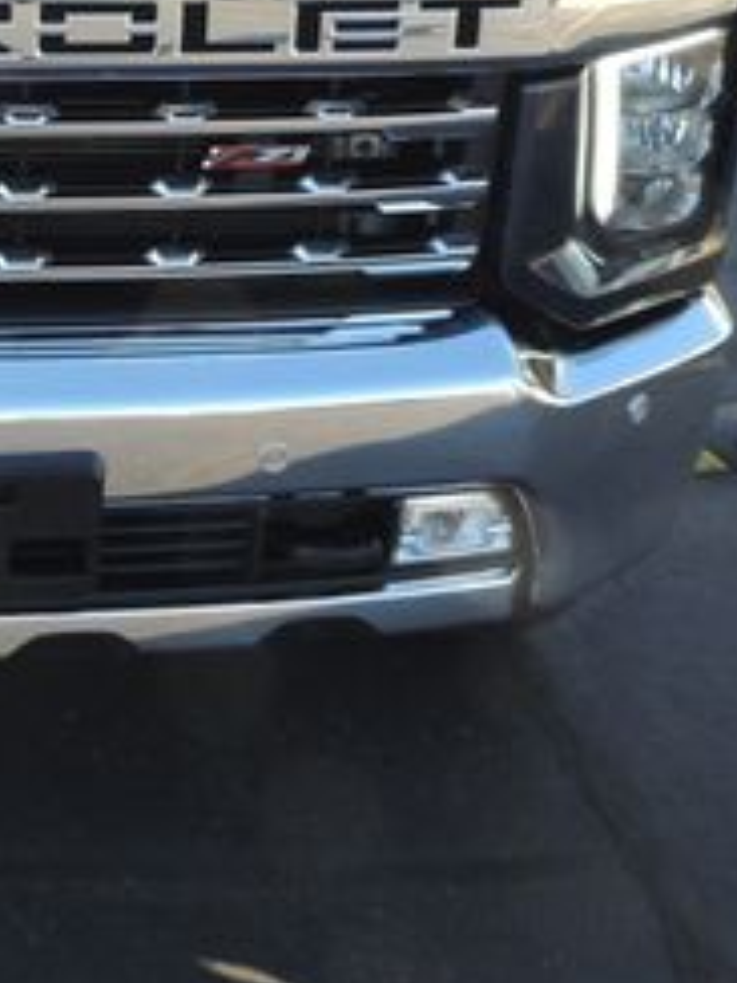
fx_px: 1788
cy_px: 258
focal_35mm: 63
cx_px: -4
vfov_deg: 30.3
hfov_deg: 22.4
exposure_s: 1/200
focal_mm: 4.3
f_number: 3
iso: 80
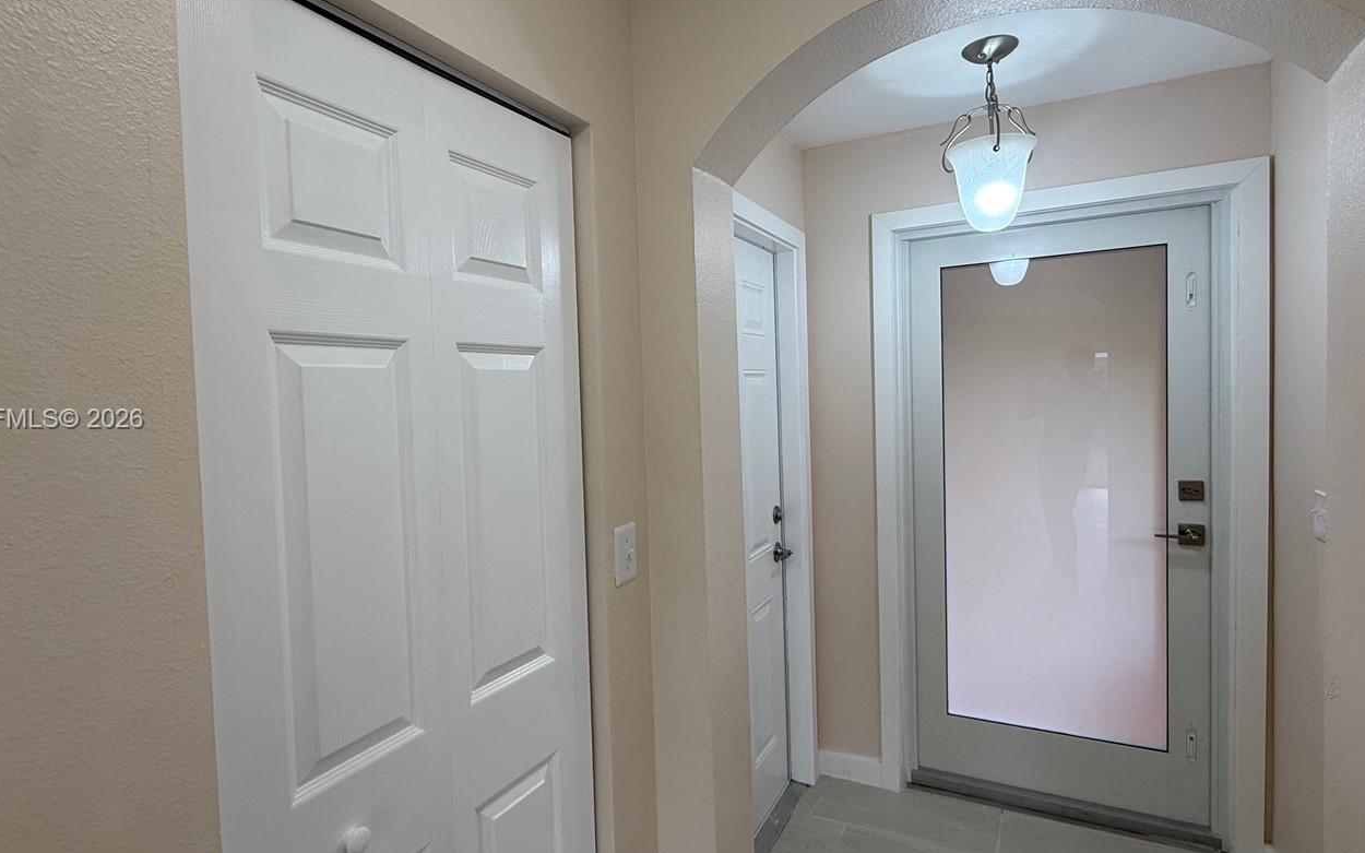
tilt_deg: -1.8
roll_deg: +1.5
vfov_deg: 62.2
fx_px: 707
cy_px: 420
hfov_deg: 88.0
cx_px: 677
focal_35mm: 19
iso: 80
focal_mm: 2.22
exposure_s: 1/120
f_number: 2.2
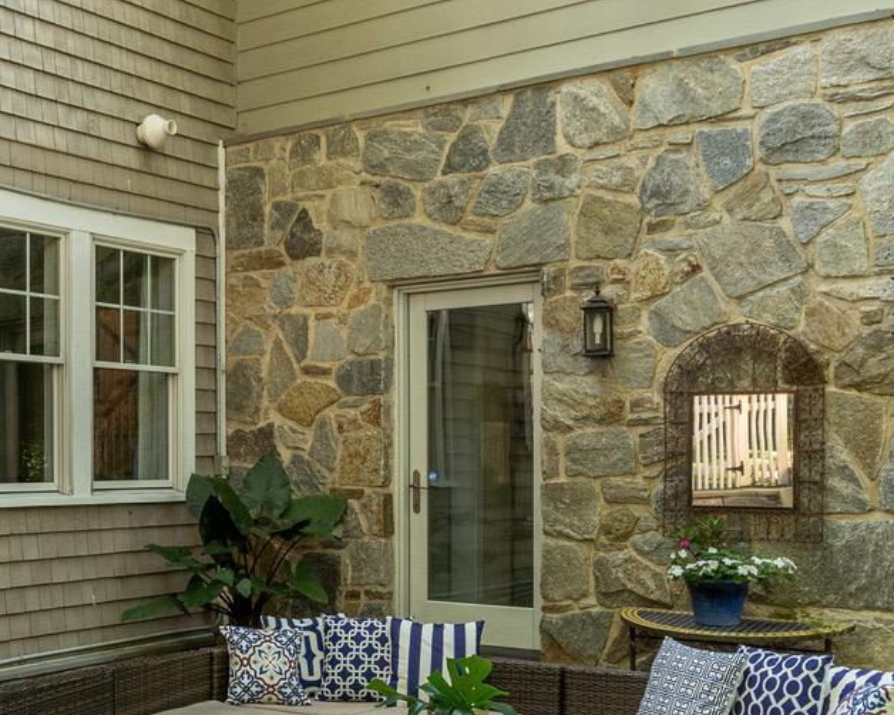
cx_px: 115
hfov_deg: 36.1
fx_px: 1296
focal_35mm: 49
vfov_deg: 30.5
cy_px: 501
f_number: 8
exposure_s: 1/100
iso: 800
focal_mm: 16
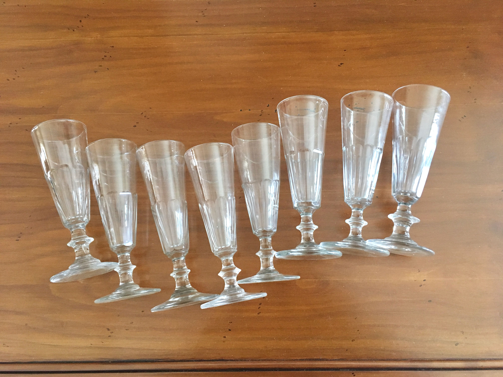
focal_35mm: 29
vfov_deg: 48.2
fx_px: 421
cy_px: 188
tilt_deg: -78.9
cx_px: 252
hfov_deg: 61.7
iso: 200
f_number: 2.2
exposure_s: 1/33
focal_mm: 4.15
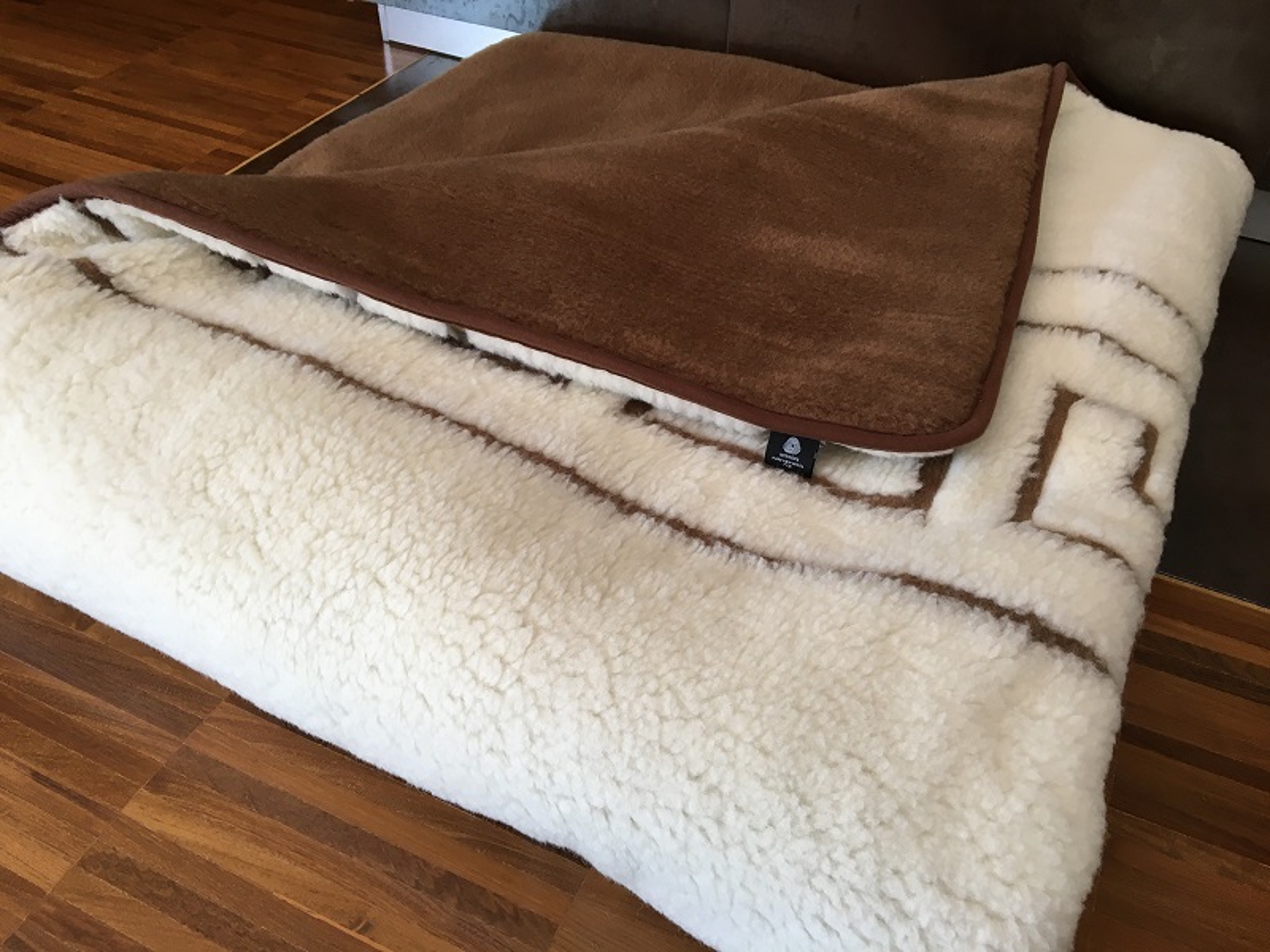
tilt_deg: -42.9
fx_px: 1064
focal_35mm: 29
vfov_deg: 48.2
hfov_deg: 61.7
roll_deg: -1.1
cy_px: 476
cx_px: 635
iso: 32
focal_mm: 4.15
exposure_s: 1/33
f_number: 2.2
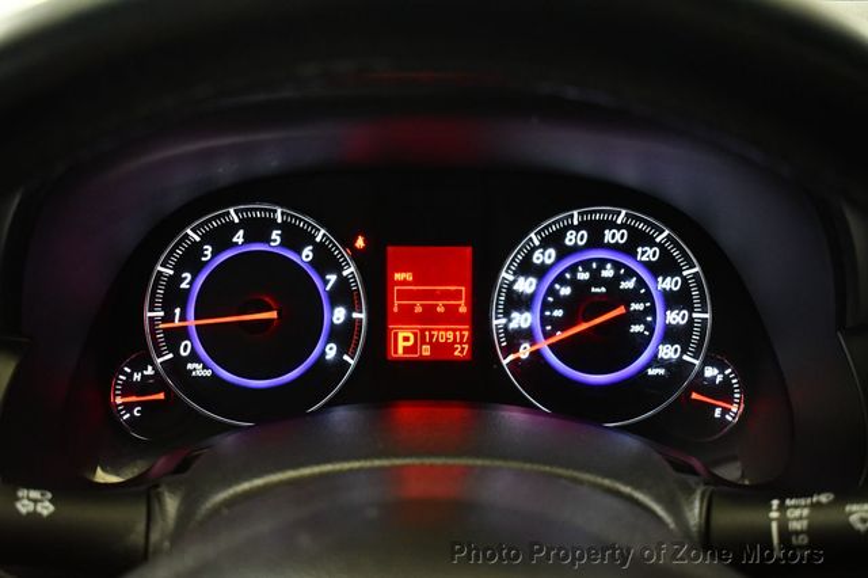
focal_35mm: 36
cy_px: 289
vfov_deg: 36.8
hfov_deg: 53.2
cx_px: 434
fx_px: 868
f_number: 3.8
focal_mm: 24
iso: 3200
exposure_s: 1/60
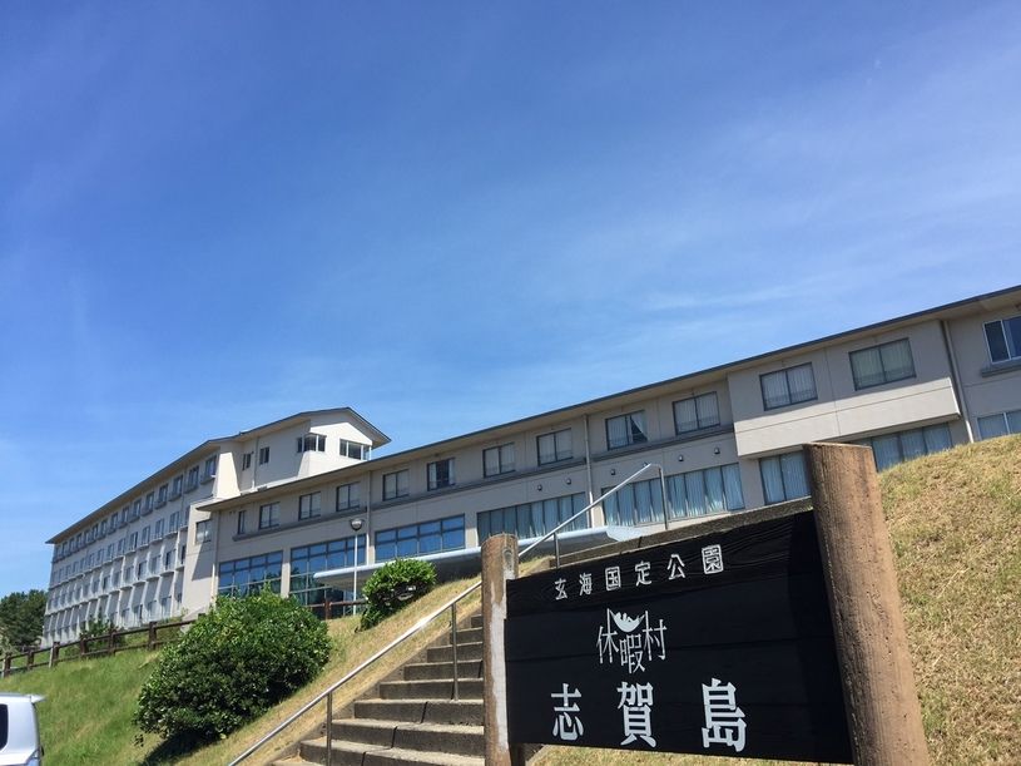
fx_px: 855
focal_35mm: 29
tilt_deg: +18.9
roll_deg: +1.0
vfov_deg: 48.2
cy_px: 383
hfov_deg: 61.7
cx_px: 510
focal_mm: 4.15
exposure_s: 1/1522
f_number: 2.2
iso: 32
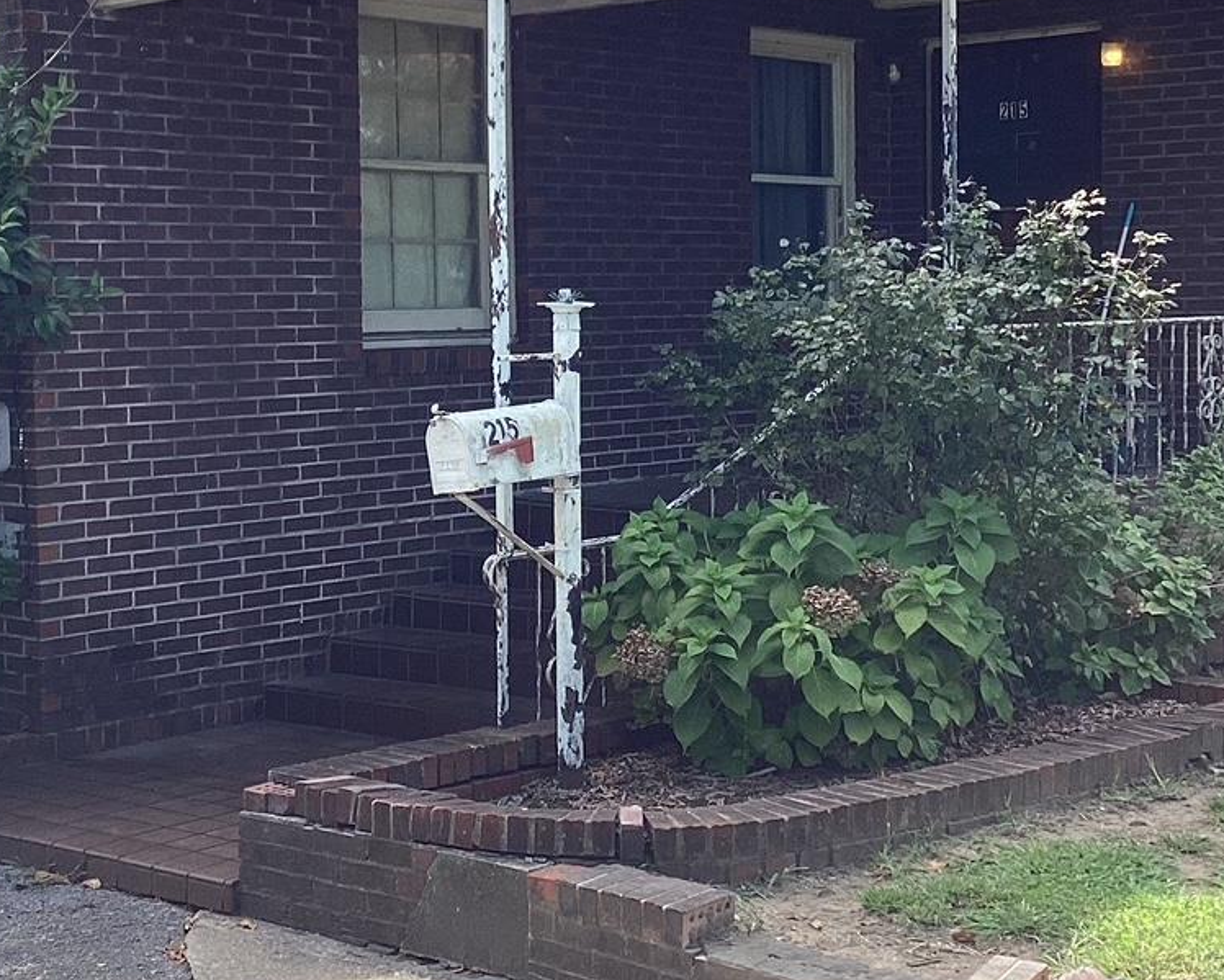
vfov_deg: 23.1
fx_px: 2392
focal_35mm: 66
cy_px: 399
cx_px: 502
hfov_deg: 28.7
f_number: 2.4
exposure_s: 1/314
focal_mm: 3.3
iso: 25
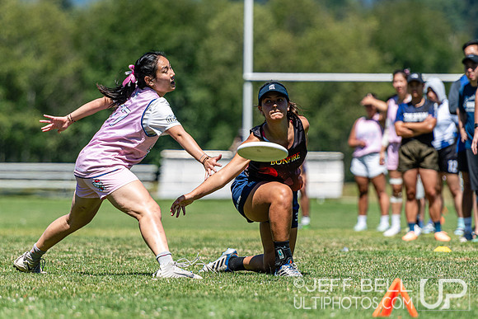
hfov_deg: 5.6
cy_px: 122
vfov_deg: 3.7
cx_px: 246
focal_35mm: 370
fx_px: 4912
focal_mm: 200
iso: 125
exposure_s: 1/2500
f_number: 2.8
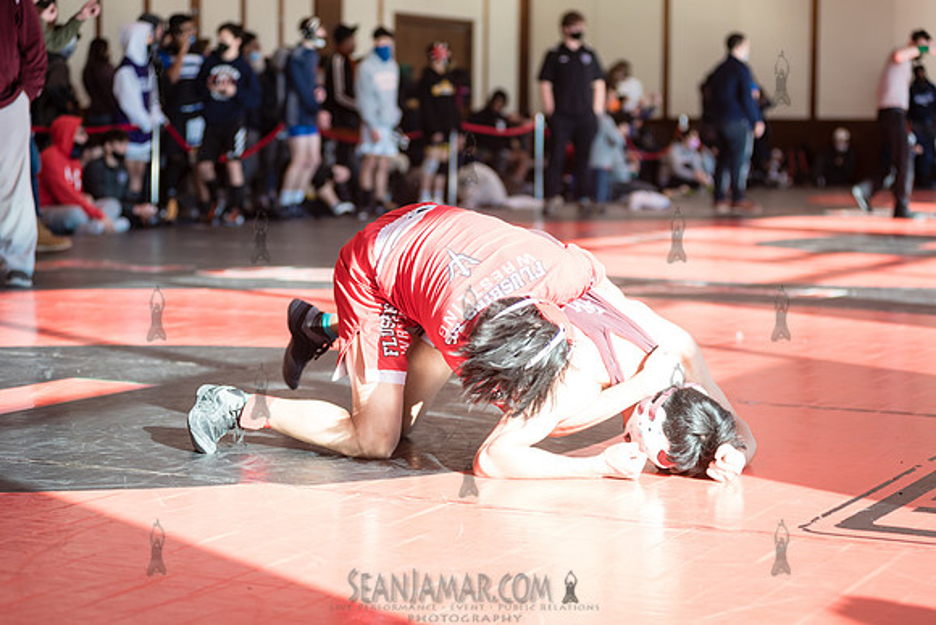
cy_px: 312
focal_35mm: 80
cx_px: 468
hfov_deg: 25.4
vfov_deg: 17.1
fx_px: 2080
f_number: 4
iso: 400
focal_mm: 80
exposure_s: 1/400
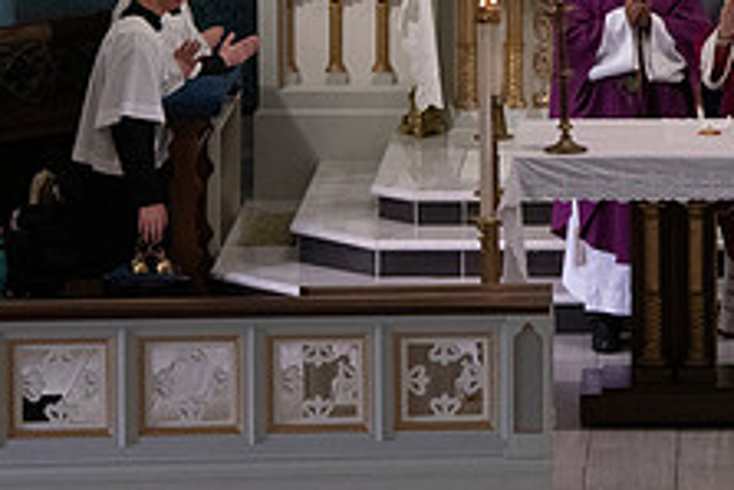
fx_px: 5937
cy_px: 77
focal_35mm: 291
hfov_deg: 7.0
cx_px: 800
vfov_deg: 4.7
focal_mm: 112
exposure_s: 1/100
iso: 4000
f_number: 9
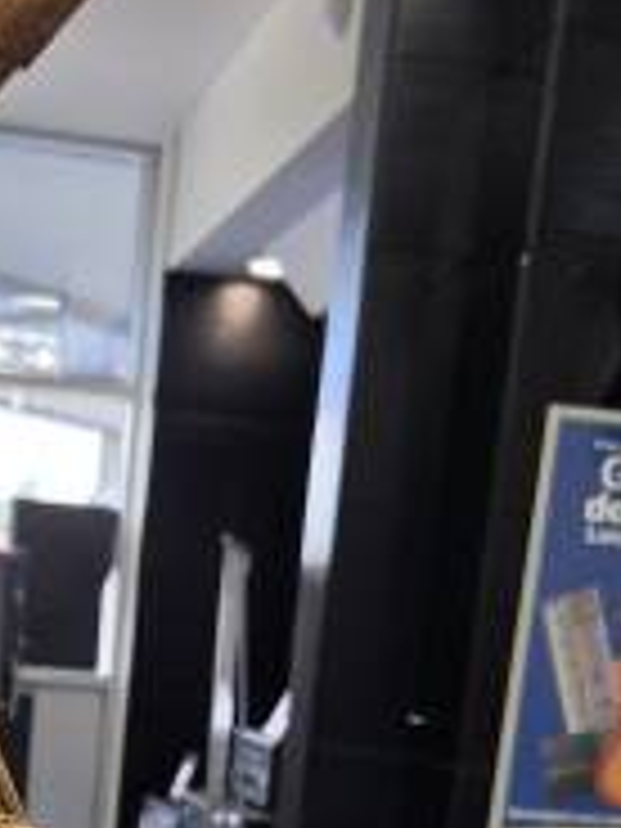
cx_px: 68
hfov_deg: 22.1
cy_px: 968
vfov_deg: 26.8
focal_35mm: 65
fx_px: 1555
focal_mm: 5.4
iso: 32
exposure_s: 1/120
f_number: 1.8
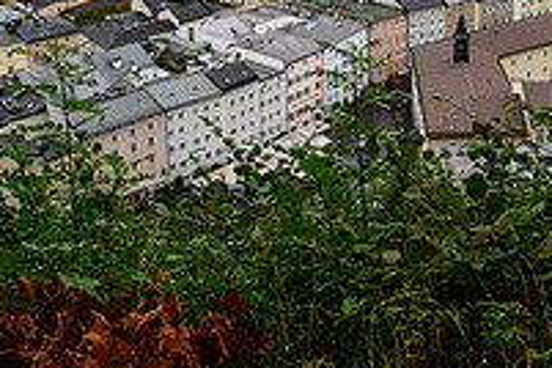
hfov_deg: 37.9
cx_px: 354
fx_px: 797
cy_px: -114
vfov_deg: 23.0
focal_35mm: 52
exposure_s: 1/160
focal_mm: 18
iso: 64
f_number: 8
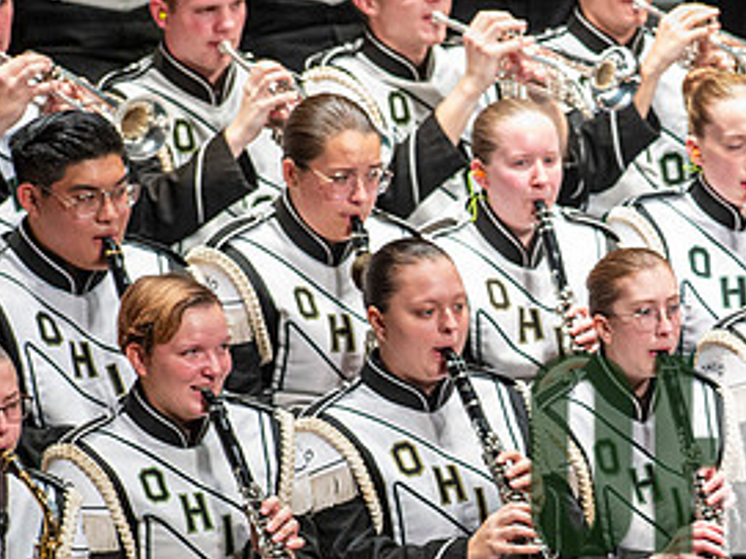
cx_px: 738
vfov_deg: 2.4
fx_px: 13312
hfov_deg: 3.2
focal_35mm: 618
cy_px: 482
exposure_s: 1/400
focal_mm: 300
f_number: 5.6
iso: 5000
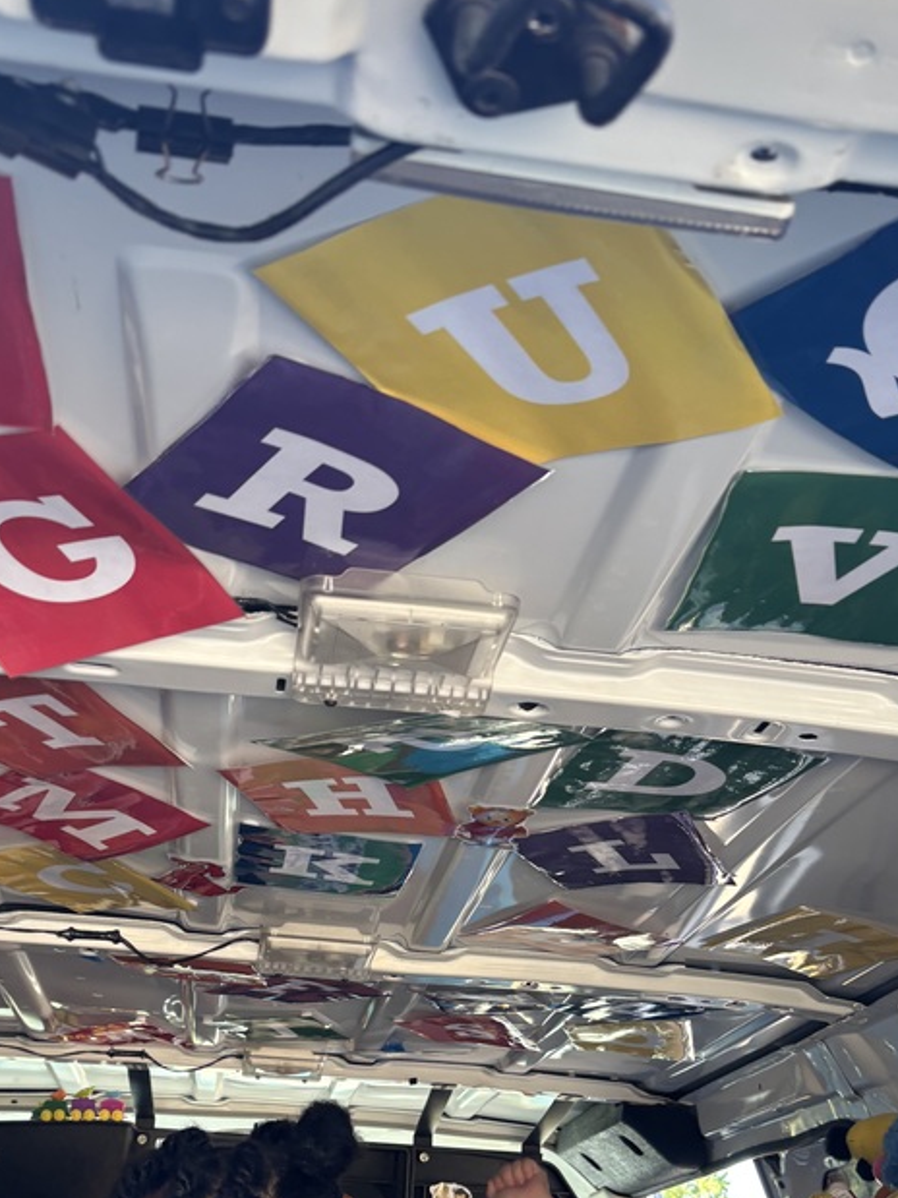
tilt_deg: +21.0
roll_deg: -2.0
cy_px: 730
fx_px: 1488
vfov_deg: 43.6
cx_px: 455
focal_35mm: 43
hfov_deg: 33.6
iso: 80
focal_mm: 5.96
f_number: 1.6
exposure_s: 1/121
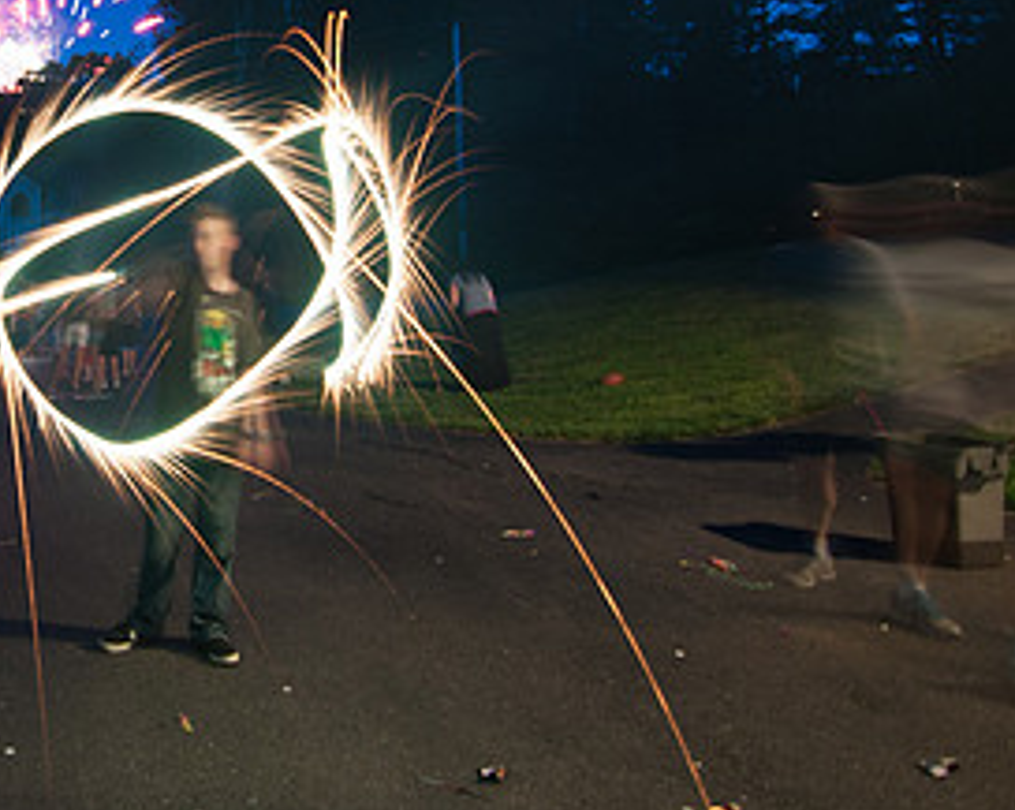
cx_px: 97
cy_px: 174
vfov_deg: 42.7
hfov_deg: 48.4
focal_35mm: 33
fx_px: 990
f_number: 2.8
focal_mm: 11
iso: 200
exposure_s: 2
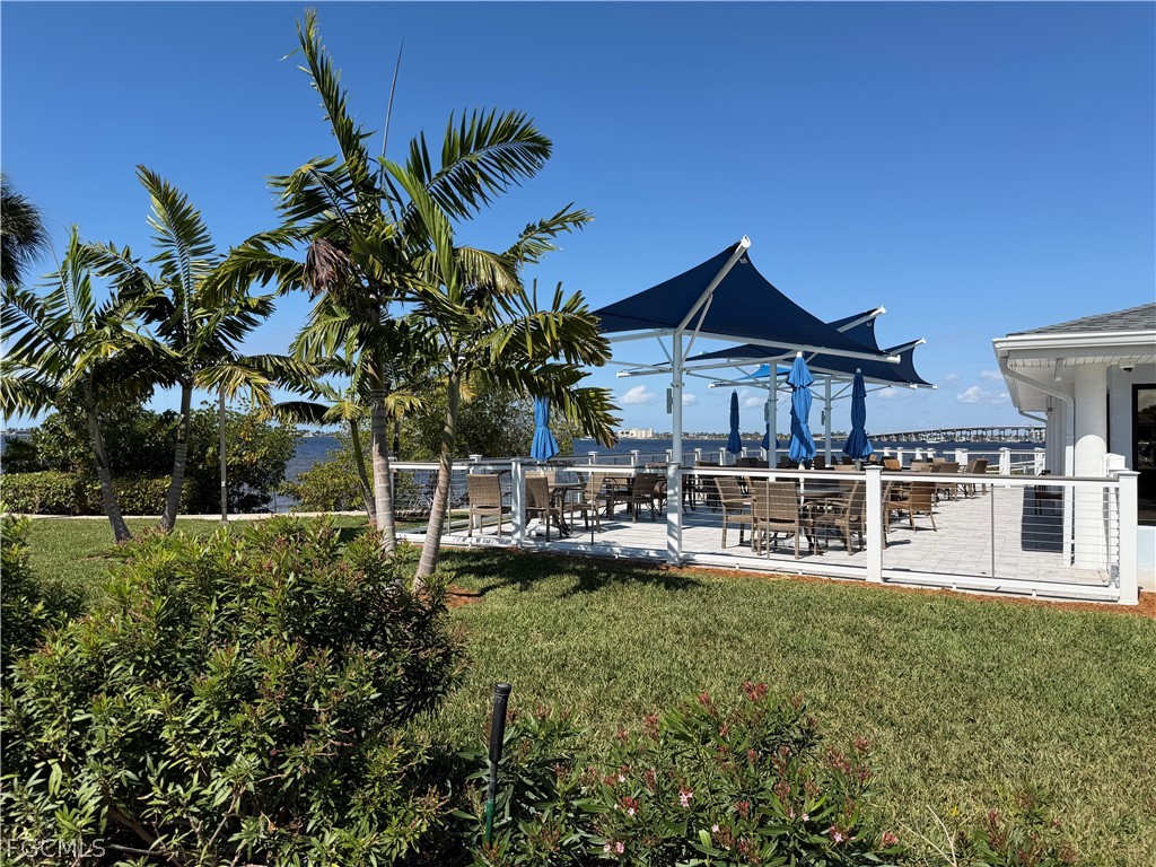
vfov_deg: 56.8
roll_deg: -2.2
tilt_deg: -0.7
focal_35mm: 24
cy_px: 434
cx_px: 578
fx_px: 801
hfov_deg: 71.6
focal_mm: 6.76
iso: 80
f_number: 1.78
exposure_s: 1/5319
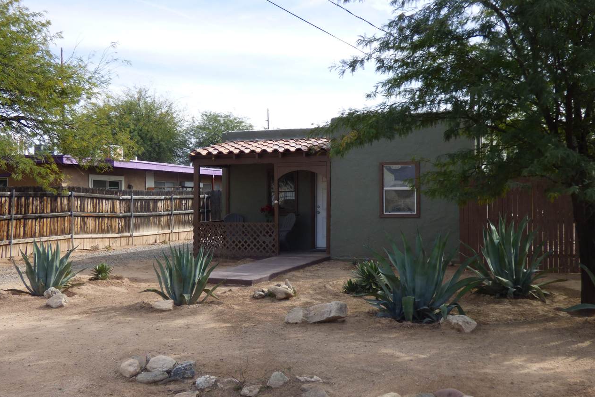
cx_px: 295
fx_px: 678
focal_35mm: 41
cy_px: 203
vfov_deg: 32.6
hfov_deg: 47.4
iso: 100
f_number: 3.5
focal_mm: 6.8
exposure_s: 1/500
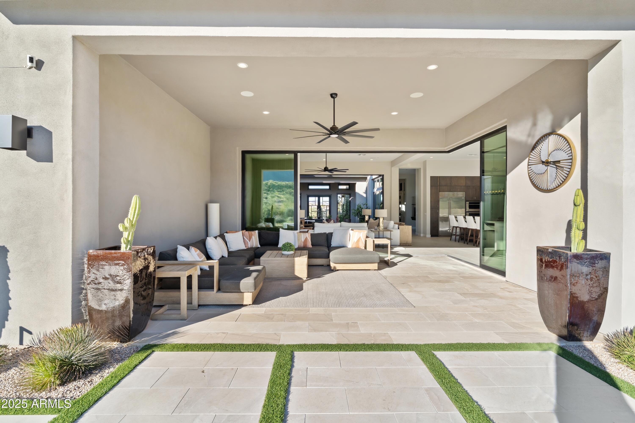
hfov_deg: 93.3
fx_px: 300
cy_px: 212
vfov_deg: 70.4
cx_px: 318
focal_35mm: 17
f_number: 8
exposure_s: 1/200
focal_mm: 17
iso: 800
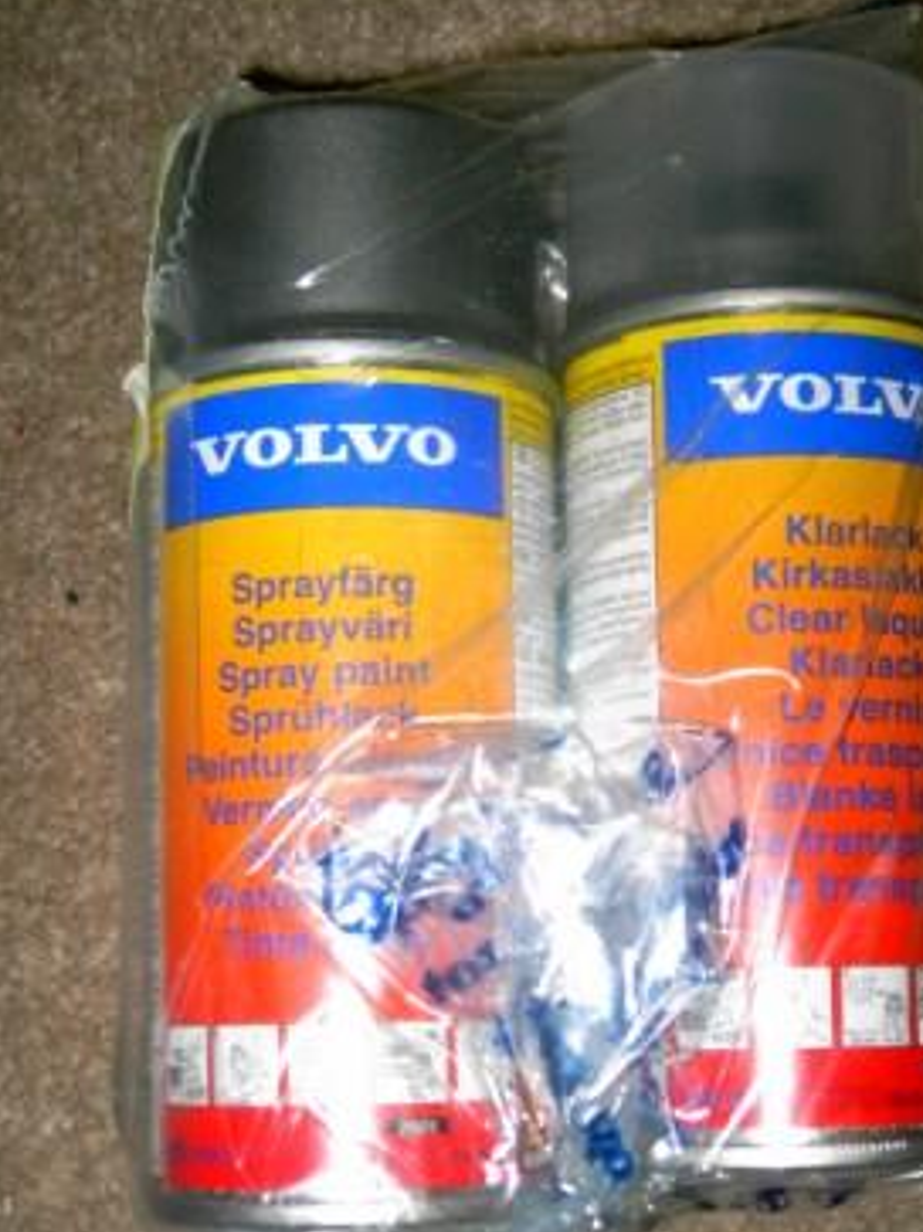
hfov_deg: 23.2
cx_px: 540
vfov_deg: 30.7
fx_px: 2241
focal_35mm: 63
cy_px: 716
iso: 100
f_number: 3.5
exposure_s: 1/50
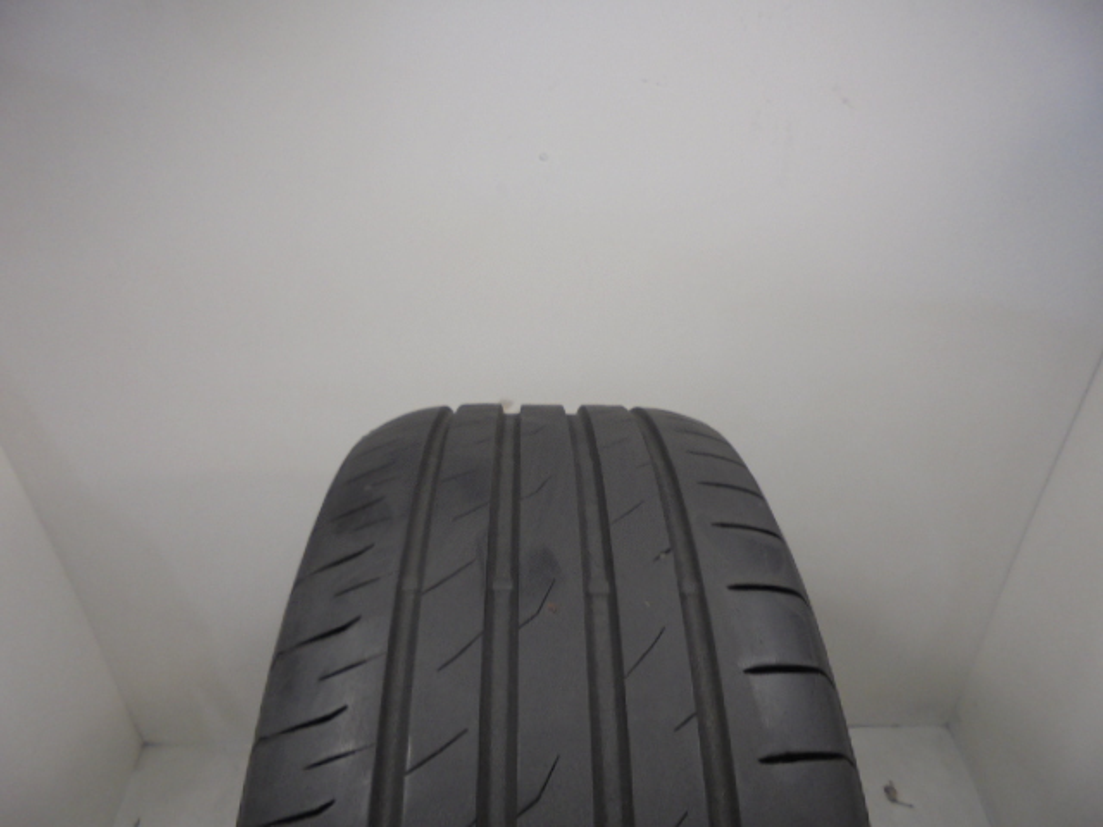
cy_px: 414
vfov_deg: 53.1
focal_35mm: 26
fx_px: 828
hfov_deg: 67.3
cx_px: 552
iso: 100
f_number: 3.5
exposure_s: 1/30
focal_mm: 4.6
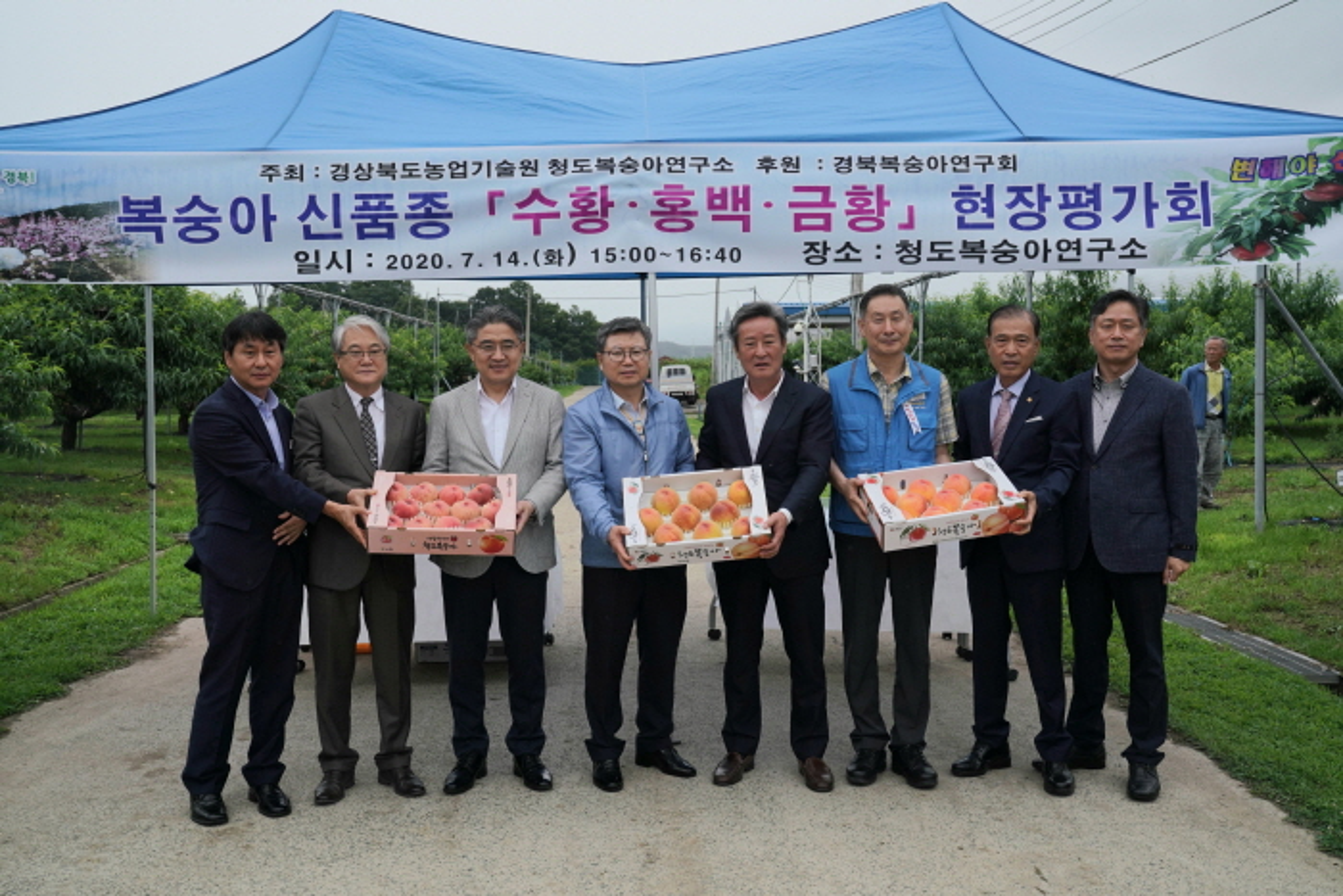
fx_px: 1343
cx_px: 672
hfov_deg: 53.1
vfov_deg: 36.9
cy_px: 448
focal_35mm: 36
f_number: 8
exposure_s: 1/800
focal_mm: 36
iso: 800
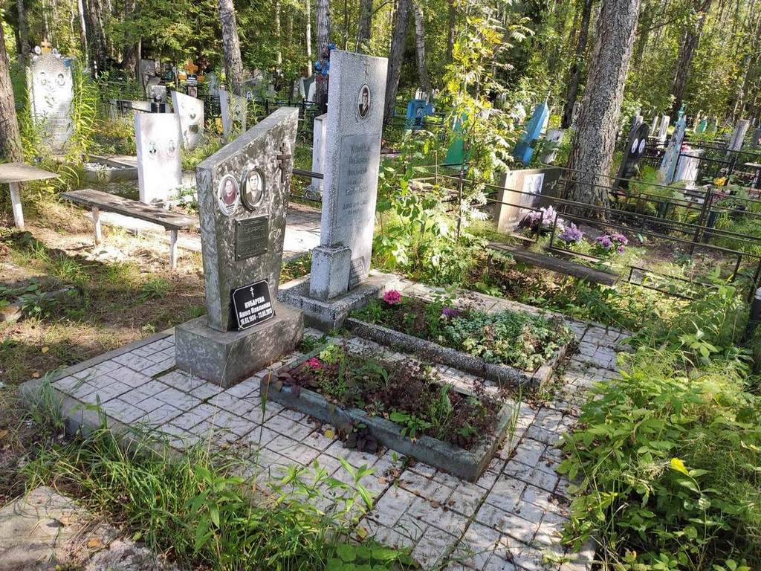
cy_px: 286
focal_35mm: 26
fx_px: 572
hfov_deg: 67.3
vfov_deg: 53.1
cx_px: 380
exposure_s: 1/120
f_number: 1.75
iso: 130
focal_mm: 4.77
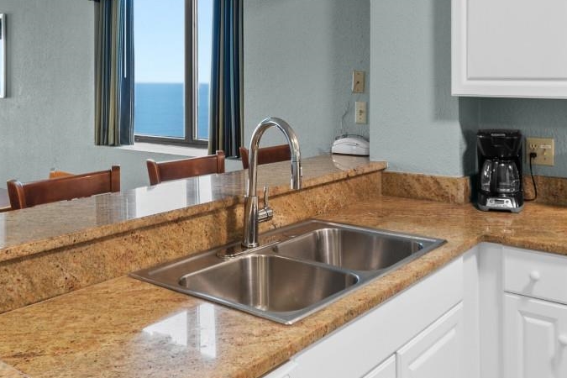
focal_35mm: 36
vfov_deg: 35.6
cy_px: 71
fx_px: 567
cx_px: 284
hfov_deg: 53.1
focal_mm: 10
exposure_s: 1/3
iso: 100
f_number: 4.5
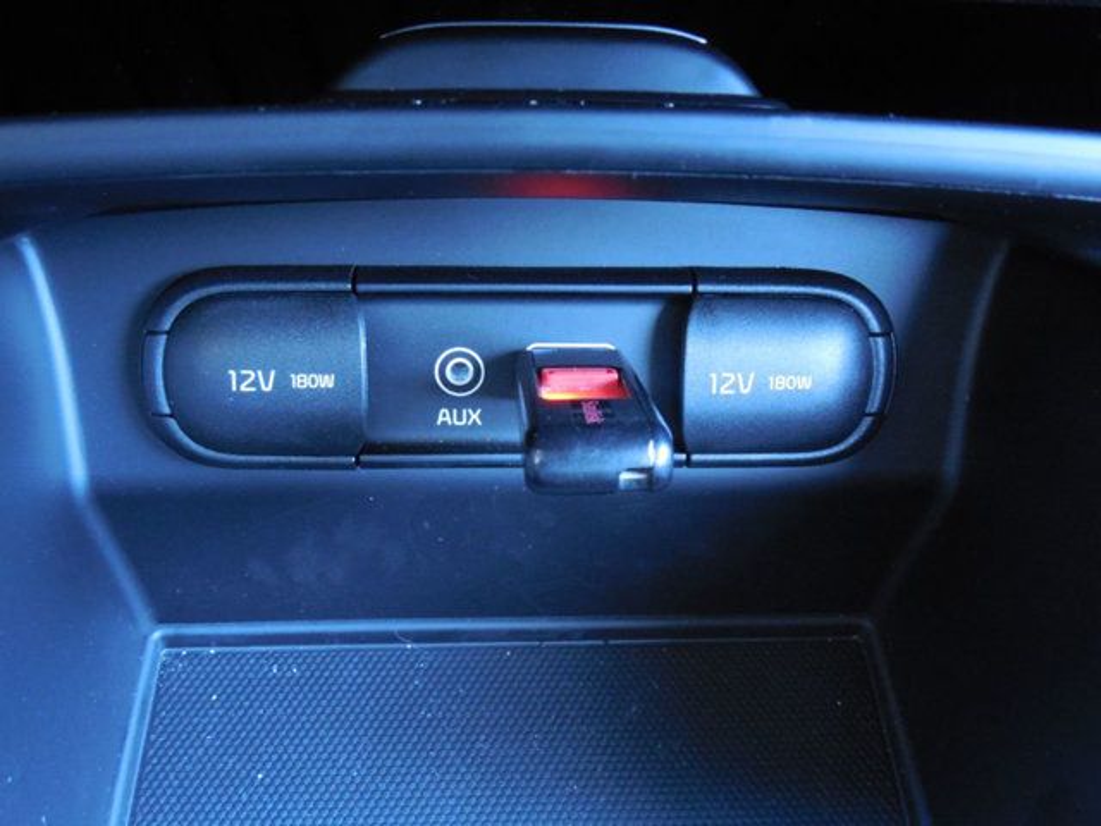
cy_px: 413
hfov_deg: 47.9
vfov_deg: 36.8
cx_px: 550
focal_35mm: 39
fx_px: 1240
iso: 800
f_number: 3.8
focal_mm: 7
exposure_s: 1/4
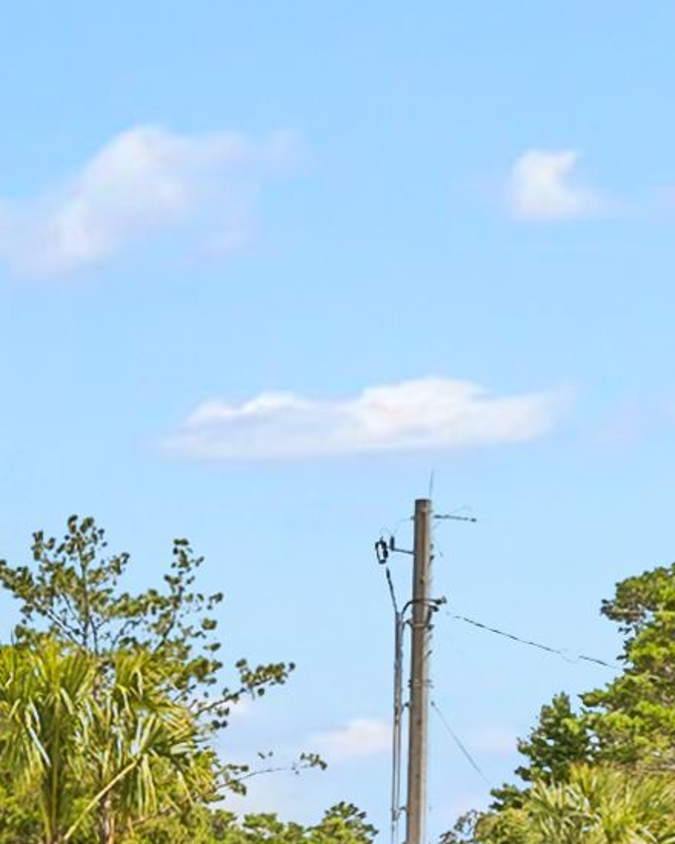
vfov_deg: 21.3
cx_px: -297
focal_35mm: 87
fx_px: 2173
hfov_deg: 16.3
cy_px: 819
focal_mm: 12
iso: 64
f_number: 7.1
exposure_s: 1/200
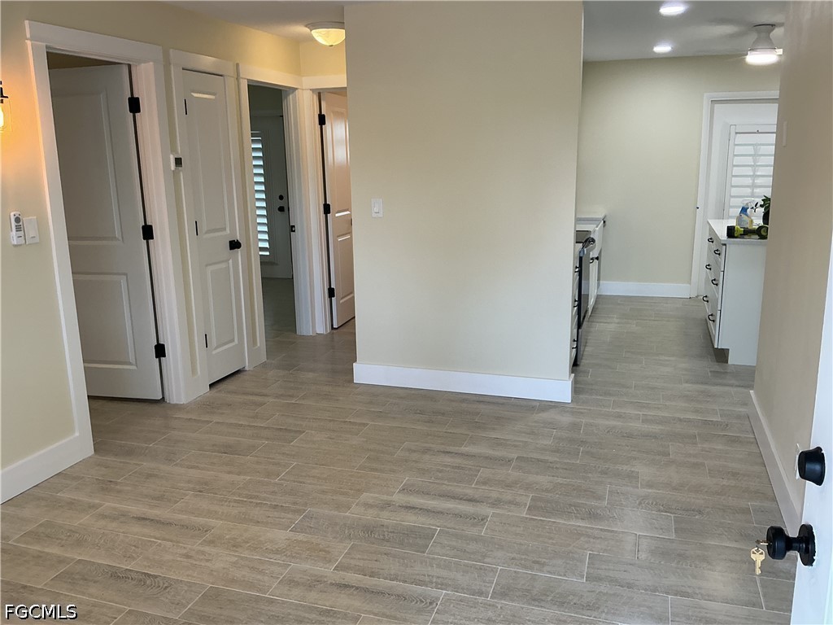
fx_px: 698
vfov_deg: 48.2
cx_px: 416
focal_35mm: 29
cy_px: 312
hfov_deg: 61.7
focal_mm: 3
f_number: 1.8
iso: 64
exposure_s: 1/120
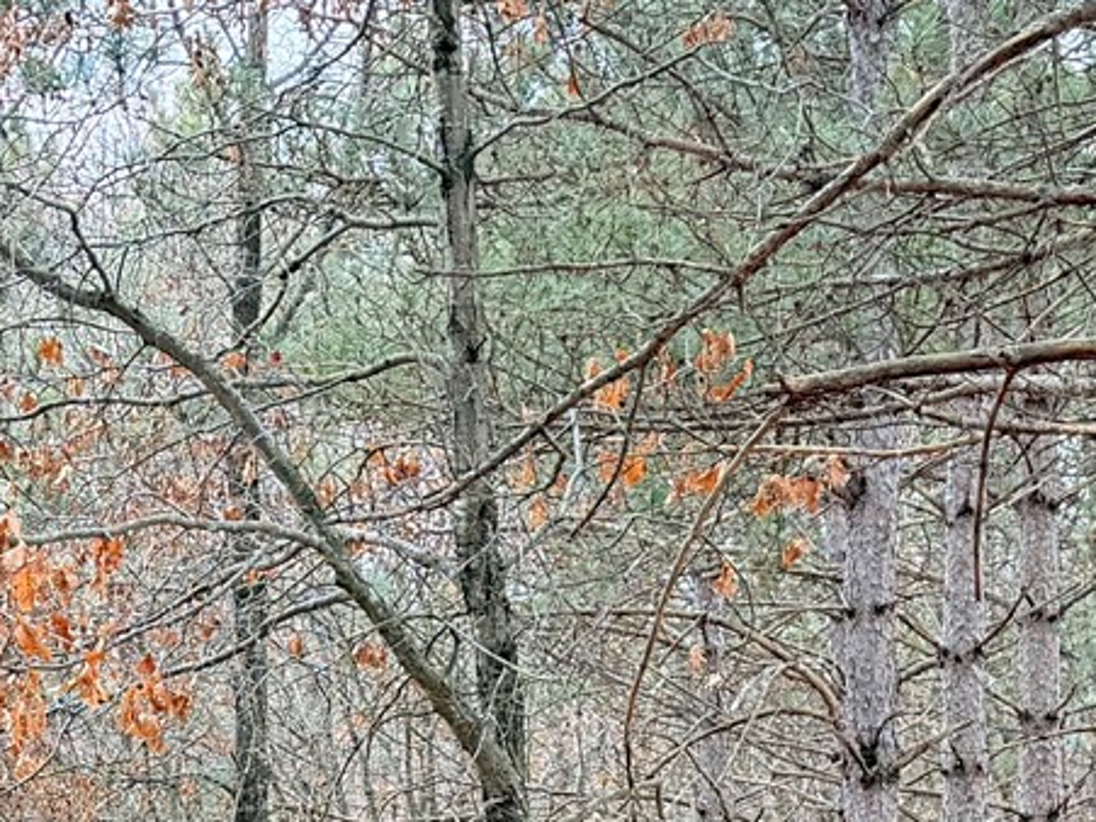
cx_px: 326
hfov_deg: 18.0
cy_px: 1029
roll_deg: -0.4
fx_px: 3450
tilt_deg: -2.4
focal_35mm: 109
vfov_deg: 13.2
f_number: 1.78
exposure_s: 1/249
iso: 80
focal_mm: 6.76
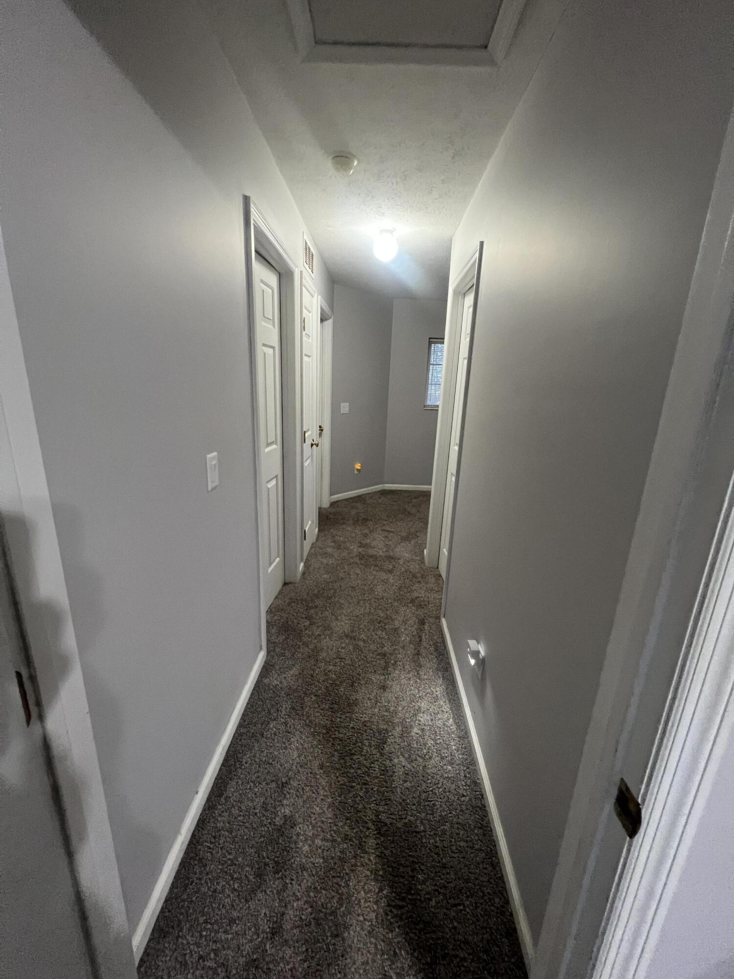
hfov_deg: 89.9
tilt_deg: -14.3
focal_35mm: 13
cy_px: 490
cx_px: 367
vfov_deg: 106.2
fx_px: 368
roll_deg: -3.1
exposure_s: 1/60
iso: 500
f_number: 1.8
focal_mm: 1.57
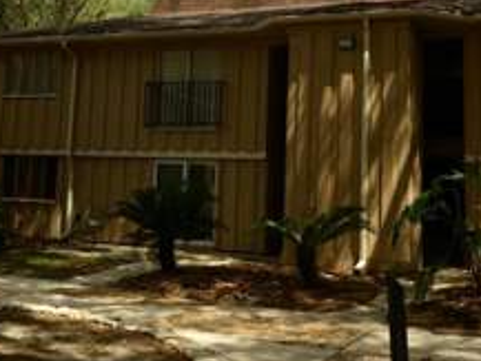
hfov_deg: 36.0
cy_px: 60
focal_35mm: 53
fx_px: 737
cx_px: 286
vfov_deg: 26.9
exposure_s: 1/640
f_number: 3.3
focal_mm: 4.3
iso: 80
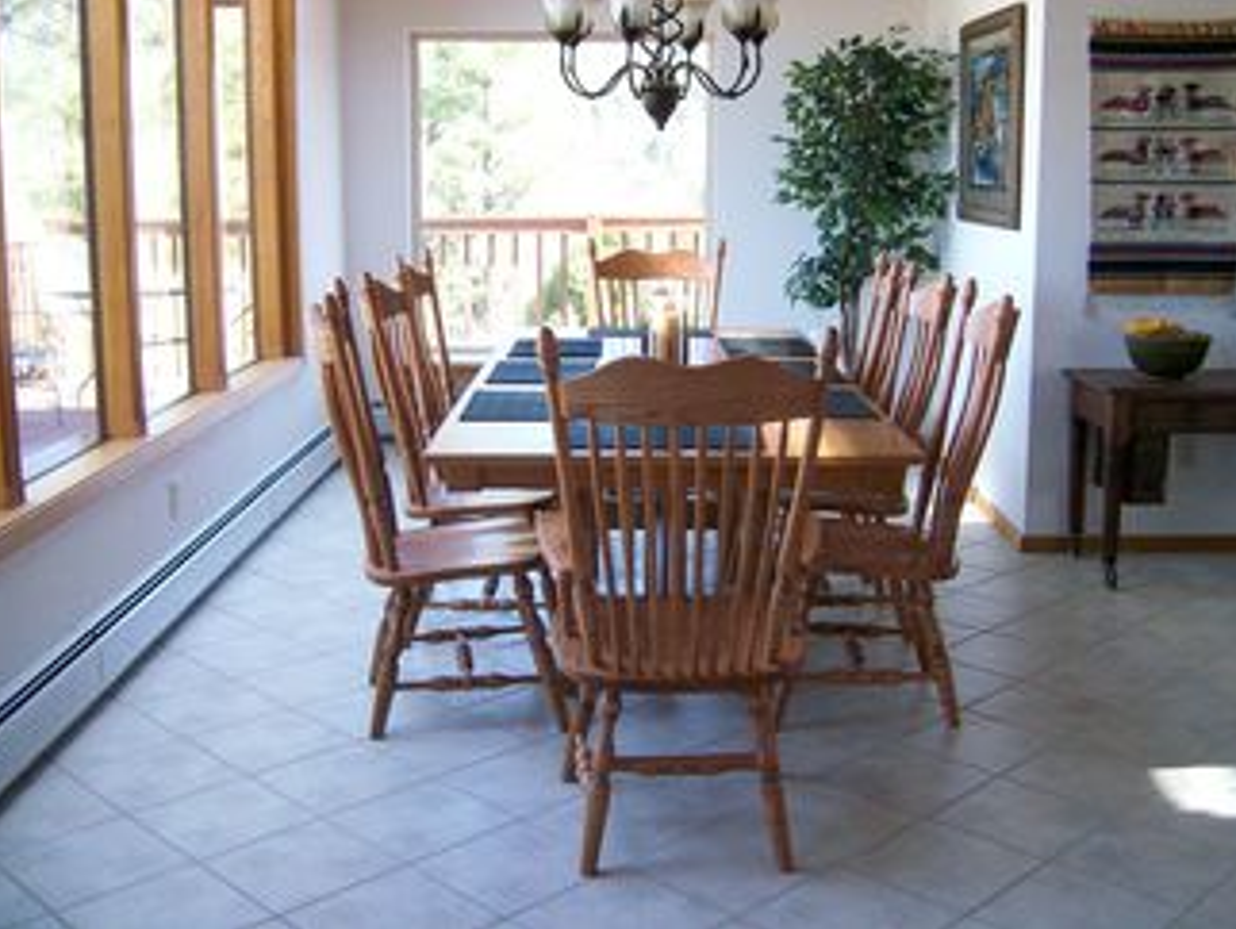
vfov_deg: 35.9
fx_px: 1429
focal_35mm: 40
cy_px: 403
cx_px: 687
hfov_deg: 46.7
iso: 261
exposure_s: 1/125
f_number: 2.8
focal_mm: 5.8
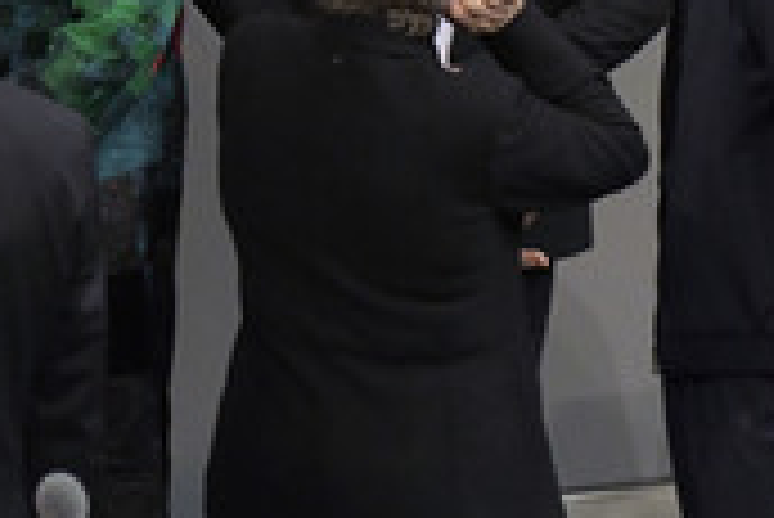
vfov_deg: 2.6
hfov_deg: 3.9
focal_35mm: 524
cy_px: -90
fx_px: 11275
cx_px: -20
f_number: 5.6
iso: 10000
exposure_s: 1/320
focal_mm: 200
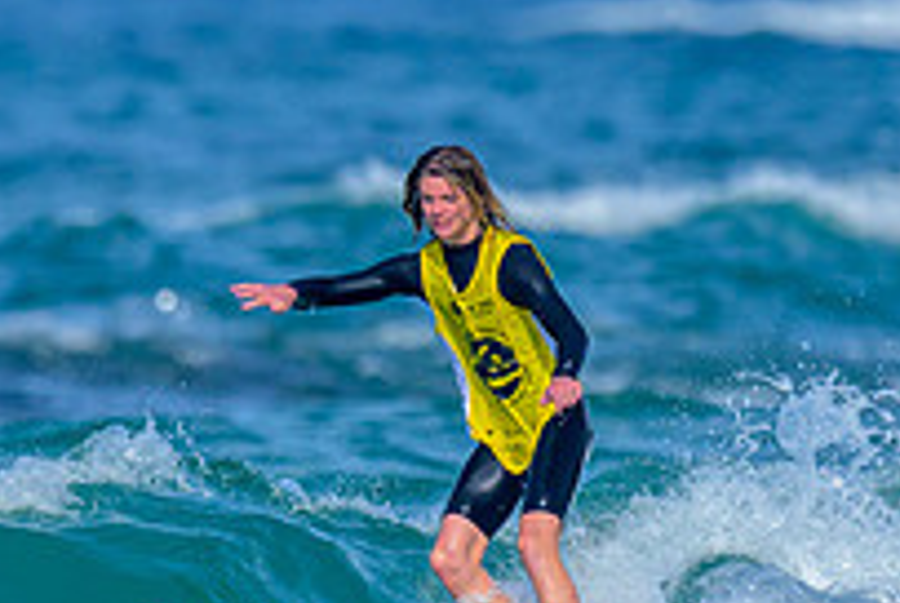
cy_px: 529
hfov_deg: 0.7
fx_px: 78613
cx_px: 0
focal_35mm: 3140
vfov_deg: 0.4
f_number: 6.3
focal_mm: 800
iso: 250
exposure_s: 1/2000
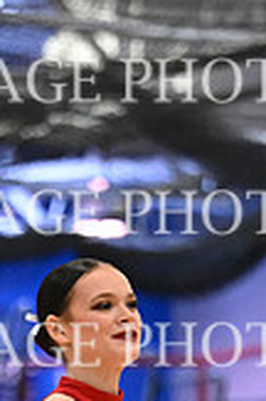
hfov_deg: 2.3
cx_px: 103
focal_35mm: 588
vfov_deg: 3.5
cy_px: 541
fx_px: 6544
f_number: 2.8
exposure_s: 1/1000
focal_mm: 110
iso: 8000
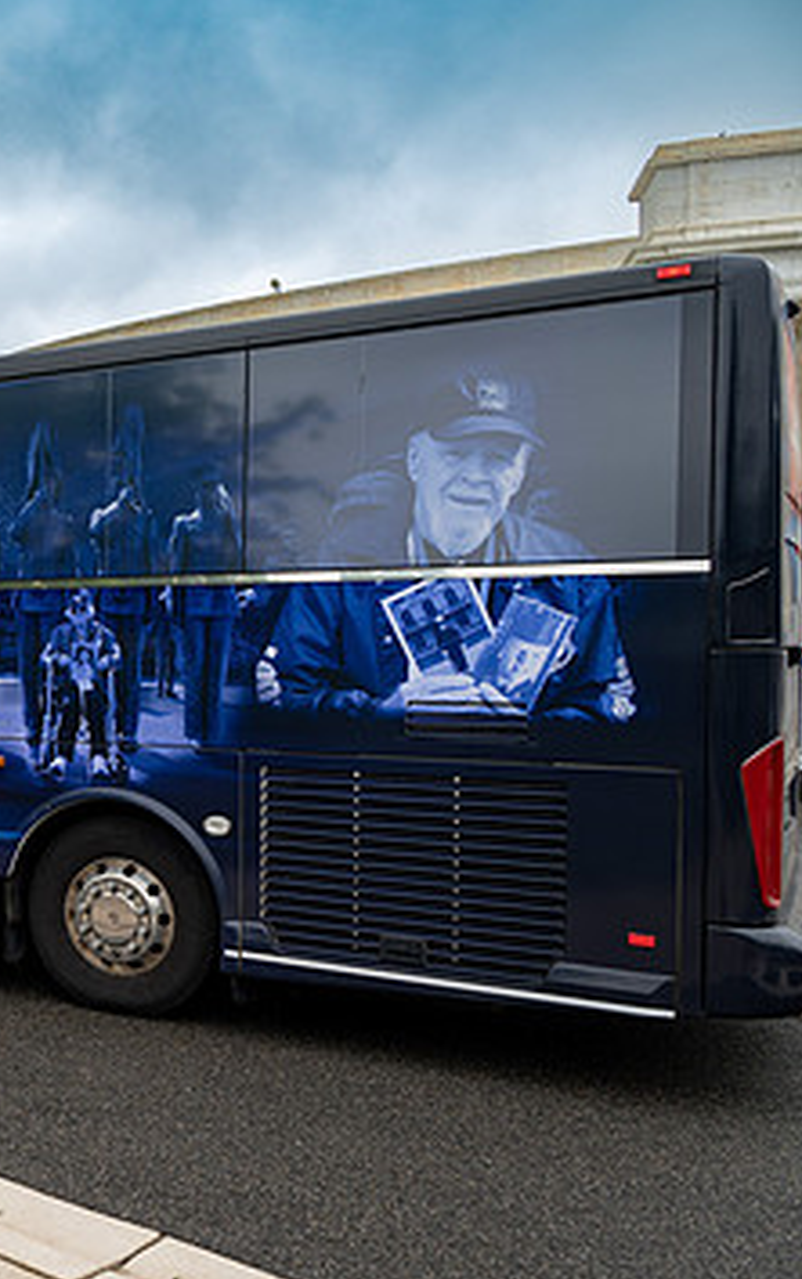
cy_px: 686
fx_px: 1395
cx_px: -166
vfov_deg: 49.2
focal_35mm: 40
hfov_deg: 28.0
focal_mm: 24
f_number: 6.3
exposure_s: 1/100
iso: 160
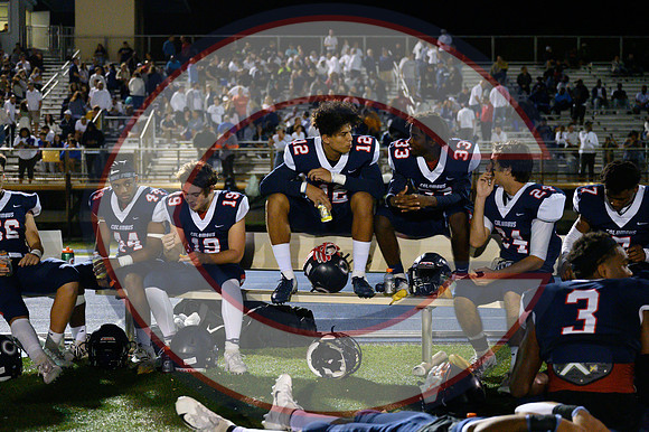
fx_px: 973
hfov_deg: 36.9
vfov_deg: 25.0
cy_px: 216
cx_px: 324
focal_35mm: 54
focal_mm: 54
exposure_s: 1/3200
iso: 22800
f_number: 2.8
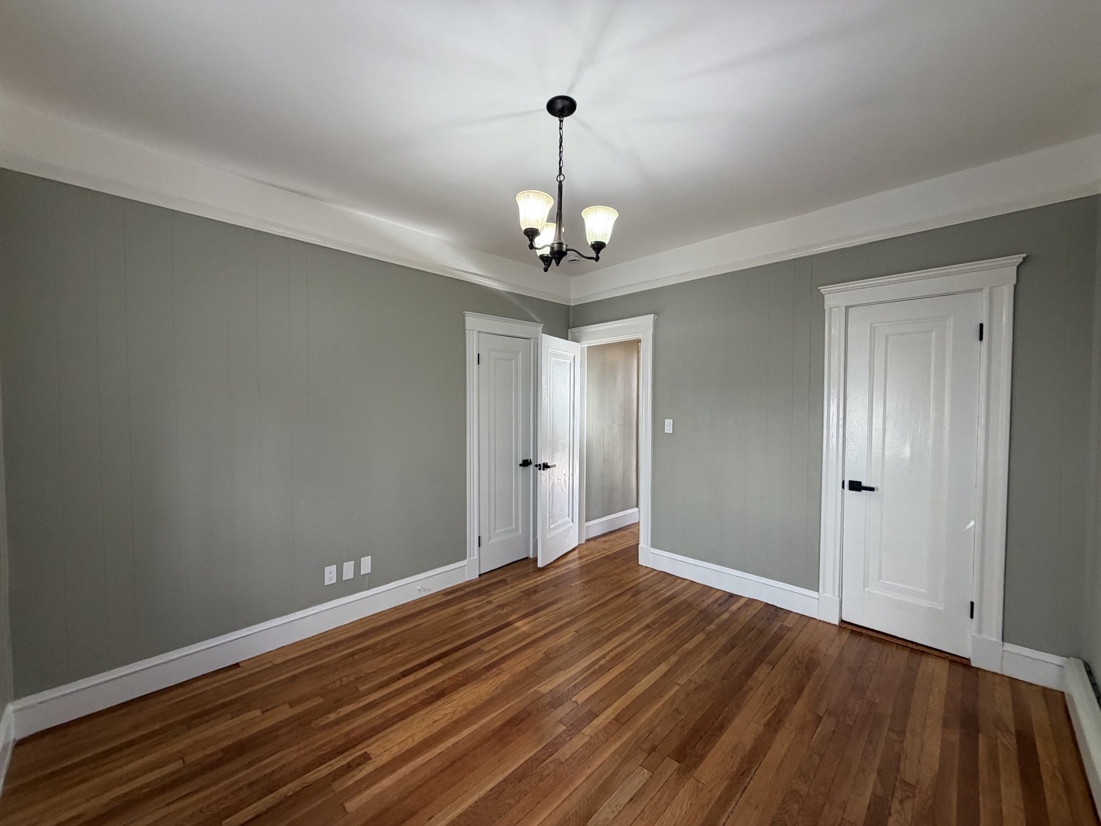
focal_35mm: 14
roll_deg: -0.3
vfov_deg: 85.7
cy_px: 413
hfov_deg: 102.1
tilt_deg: -2.4
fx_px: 445
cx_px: 550
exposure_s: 1/120
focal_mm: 2.22
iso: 160
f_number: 2.2
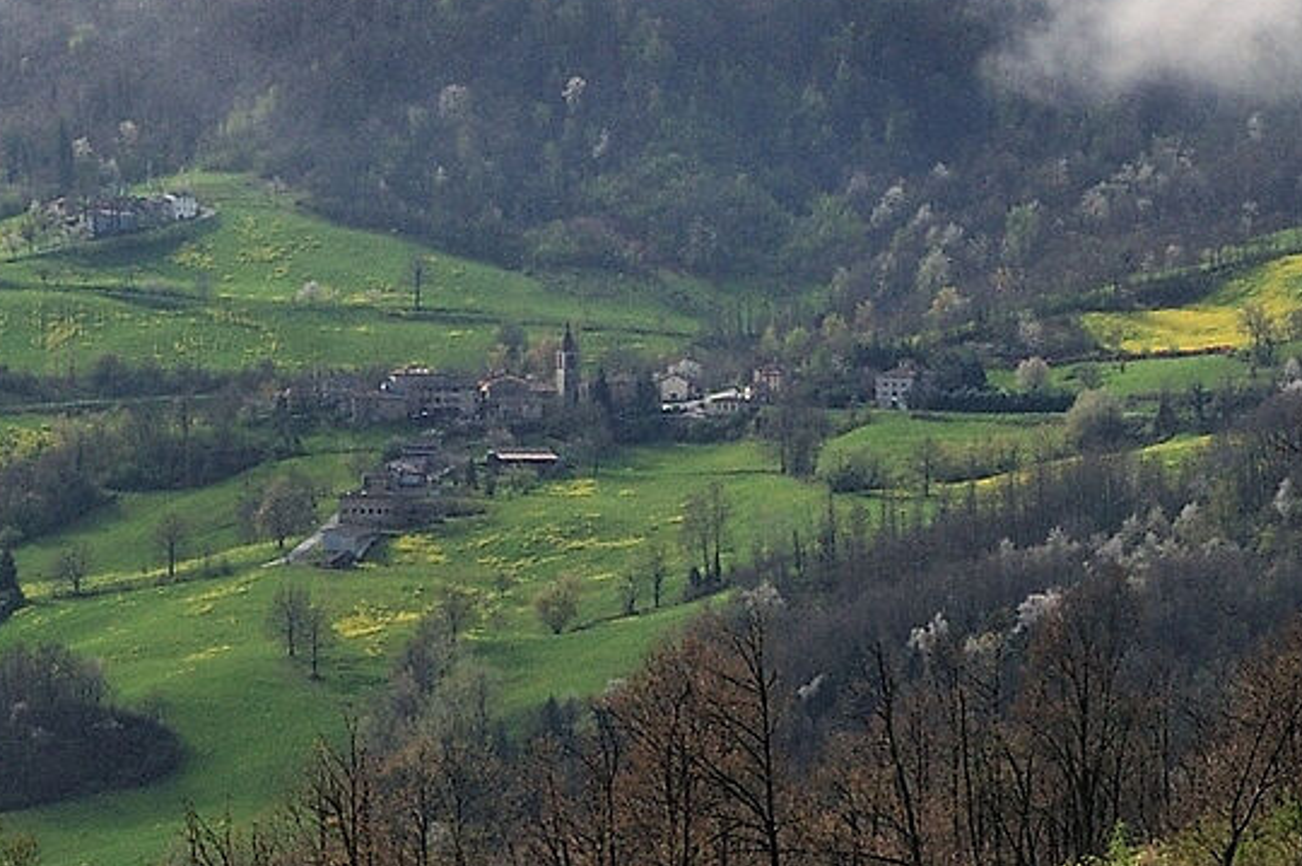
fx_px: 8427
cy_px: 420
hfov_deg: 8.8
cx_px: 1044
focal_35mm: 233
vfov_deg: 5.9
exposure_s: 1/200
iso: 200
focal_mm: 35
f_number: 16
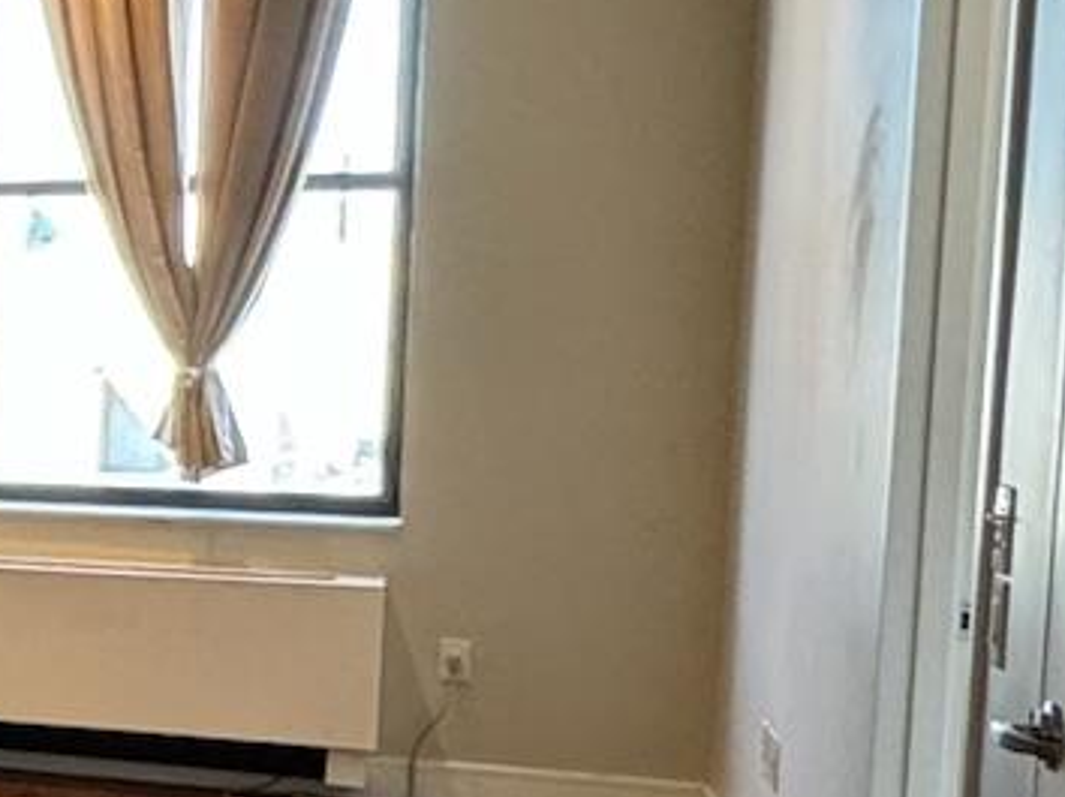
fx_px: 2490
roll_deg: -0.9
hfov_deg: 18.3
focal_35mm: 81
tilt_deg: -4.6
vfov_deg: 18.2
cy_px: 508
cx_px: -912
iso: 250
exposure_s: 1/60
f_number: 2.2
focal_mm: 2.22
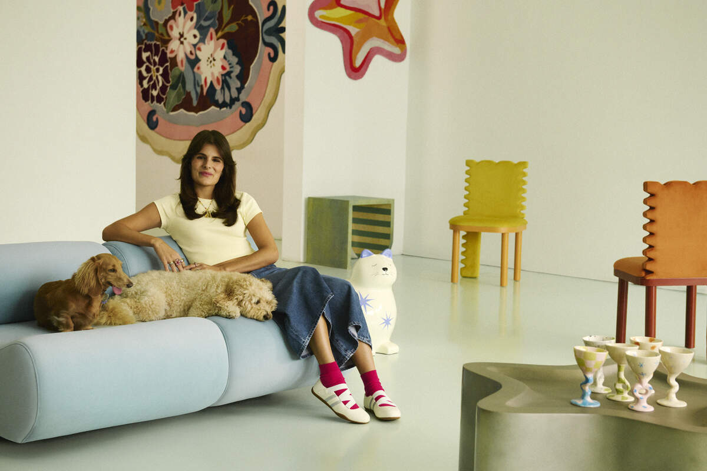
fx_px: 1178
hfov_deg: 33.4
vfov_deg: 22.6
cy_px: 236
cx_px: 354
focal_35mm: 60
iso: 1000
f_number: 5
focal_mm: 60
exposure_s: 1/250
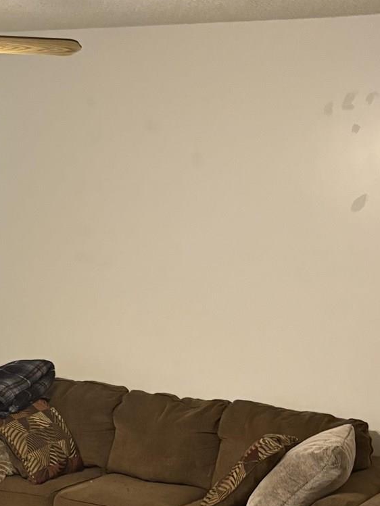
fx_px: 1171
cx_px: -4
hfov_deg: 18.0
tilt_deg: -13.9
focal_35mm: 80
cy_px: 493
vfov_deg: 23.5
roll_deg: -1.4
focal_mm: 5.96
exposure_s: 1/60
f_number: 1.6
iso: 400
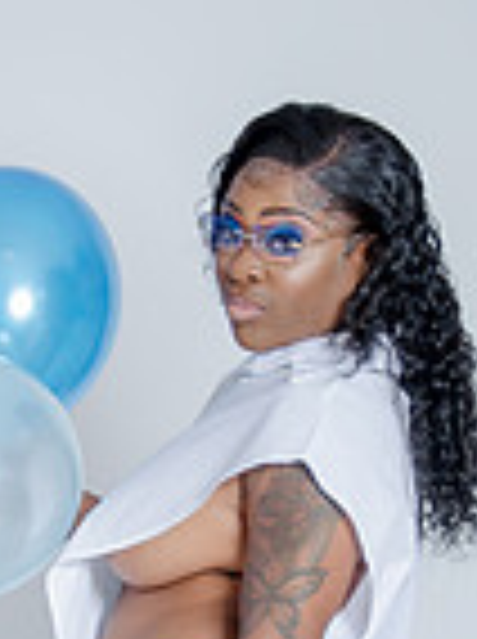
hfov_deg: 7.7
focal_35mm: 192
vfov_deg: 10.3
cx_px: 144
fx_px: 3538
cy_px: 567
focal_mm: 42
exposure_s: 1/250
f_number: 4.8
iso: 100
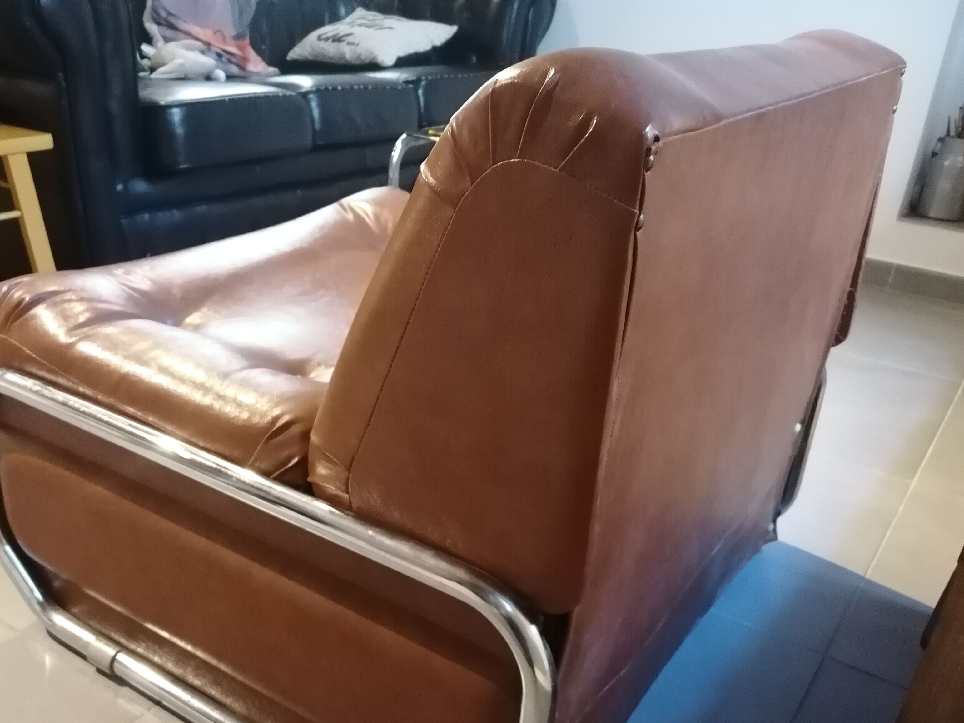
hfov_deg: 52.5
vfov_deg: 40.3
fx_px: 975
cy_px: 462
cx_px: 431
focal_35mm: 35
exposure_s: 1/16.7
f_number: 1.8
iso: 1600
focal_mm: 4.75
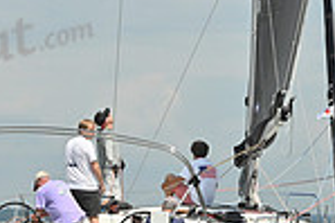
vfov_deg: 5.0
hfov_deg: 7.6
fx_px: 2538
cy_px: 148
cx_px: 211
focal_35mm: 273
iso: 320
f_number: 10
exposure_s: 1/1250
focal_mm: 70
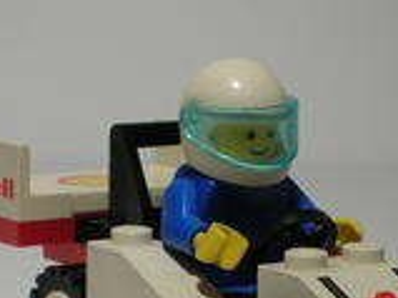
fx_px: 2654
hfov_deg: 8.6
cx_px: 228
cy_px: 274
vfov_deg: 6.4
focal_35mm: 231
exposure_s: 1/16
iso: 50
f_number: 4.9
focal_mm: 17.1
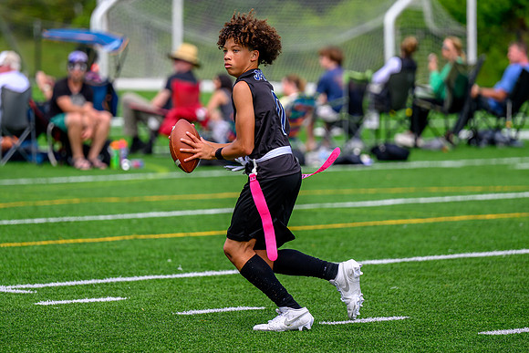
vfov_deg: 5.1
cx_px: 263
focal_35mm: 270
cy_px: 128
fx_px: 3973
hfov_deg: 7.6
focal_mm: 185
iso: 160
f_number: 2.8
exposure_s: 1/1600
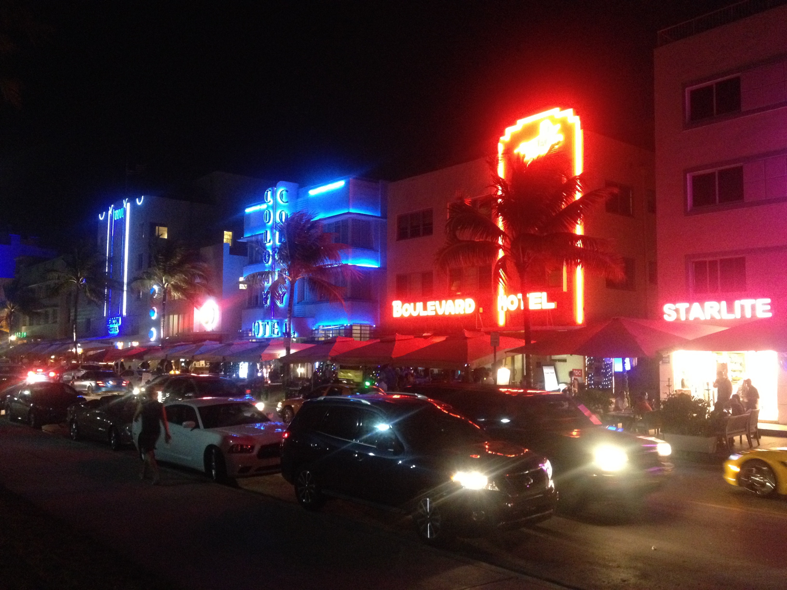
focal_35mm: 35
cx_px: 394
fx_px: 796
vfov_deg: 40.7
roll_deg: -0.3
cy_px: 295
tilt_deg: +2.9
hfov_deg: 52.6
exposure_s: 1/15
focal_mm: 4.28
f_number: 2.4
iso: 500
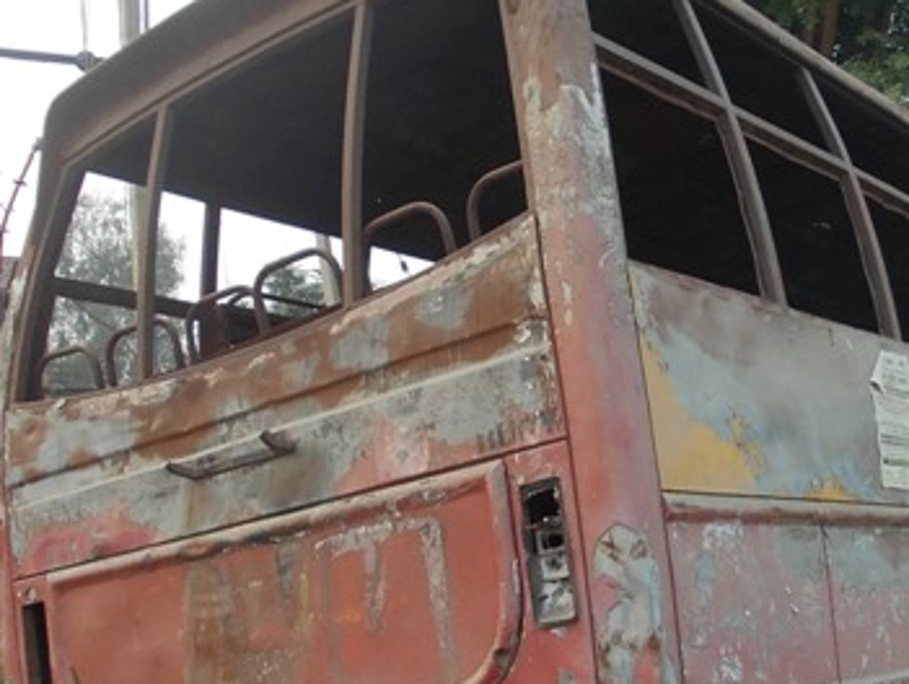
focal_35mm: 51
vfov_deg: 28.3
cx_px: 637
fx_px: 1341
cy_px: 484
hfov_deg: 36.9
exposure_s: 1/100
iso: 80
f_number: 2.7
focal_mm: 4
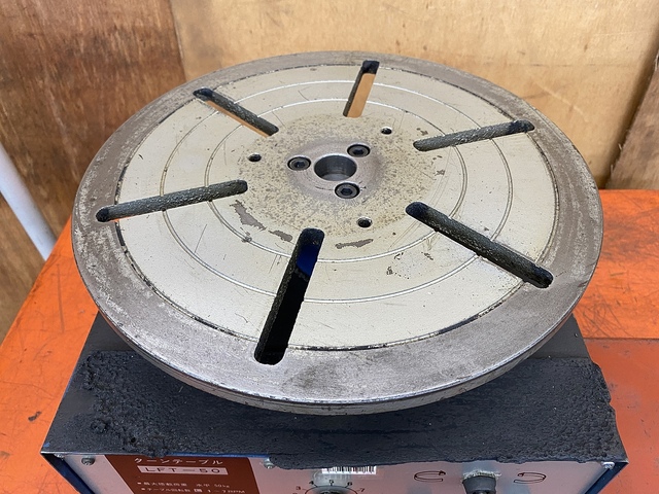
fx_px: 495
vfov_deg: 53.1
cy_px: 247
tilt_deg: -46.7
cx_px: 330
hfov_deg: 67.3
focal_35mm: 26
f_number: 1.8
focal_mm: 4.25
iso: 125
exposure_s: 1/60
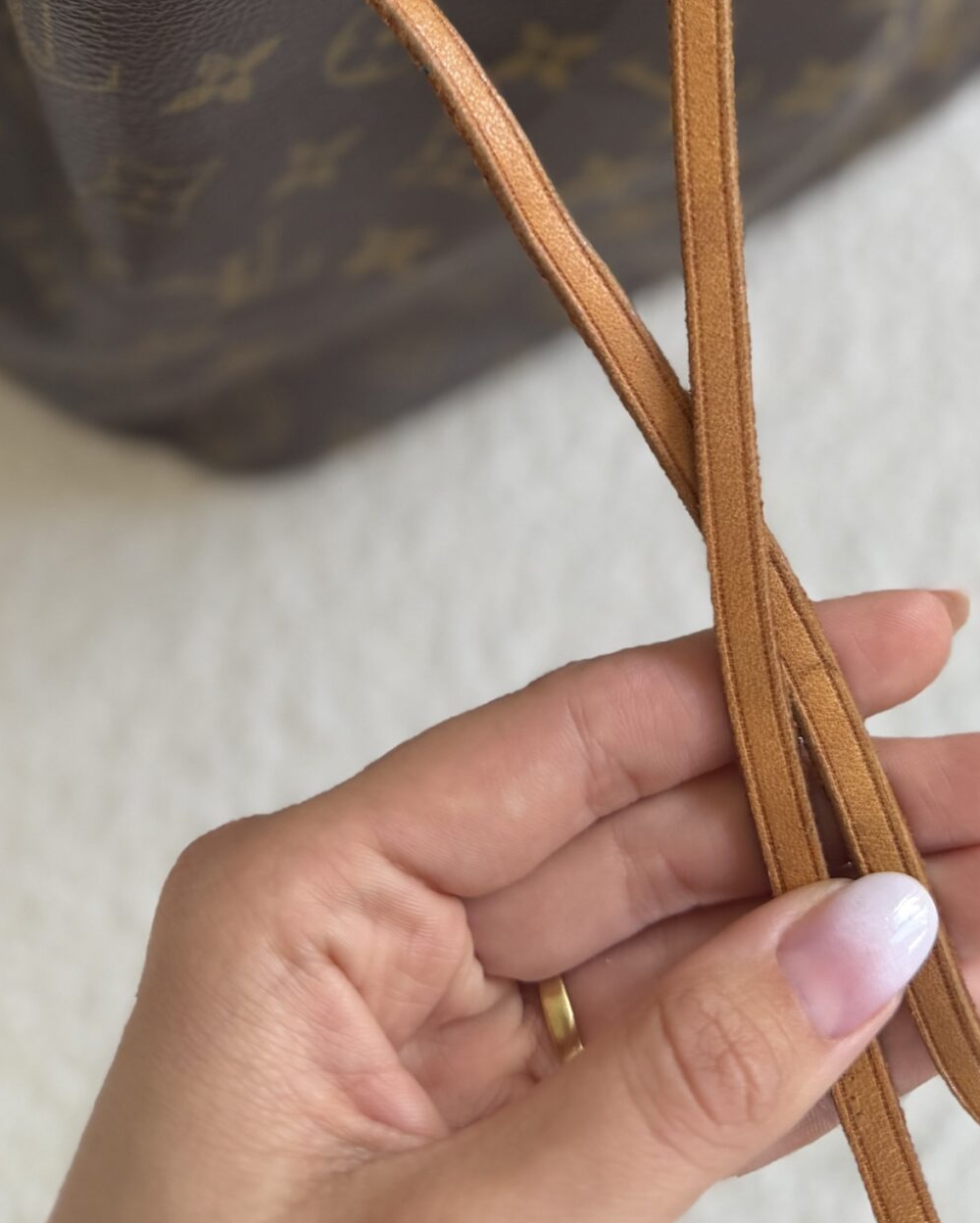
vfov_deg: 36.3
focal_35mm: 48
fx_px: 1739
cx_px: 683
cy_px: 118
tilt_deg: -77.1
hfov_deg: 31.1
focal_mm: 6.76
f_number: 1.78
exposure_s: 1/121
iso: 80
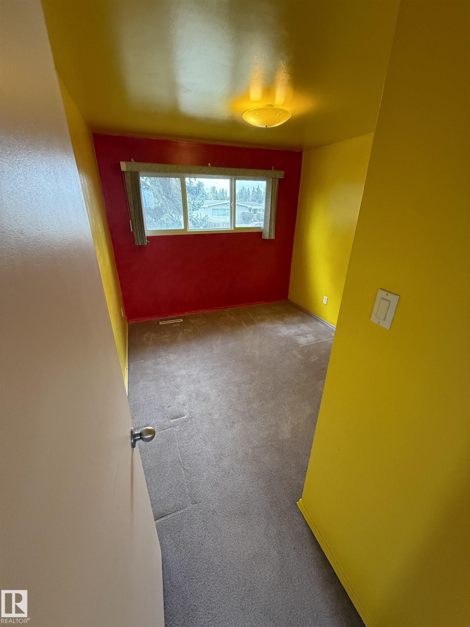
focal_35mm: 14
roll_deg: -0.6
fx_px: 253
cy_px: 314
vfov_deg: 102.1
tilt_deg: -24.0
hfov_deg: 85.7
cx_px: 235
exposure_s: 1/120
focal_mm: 2.22
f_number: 2.2
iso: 640
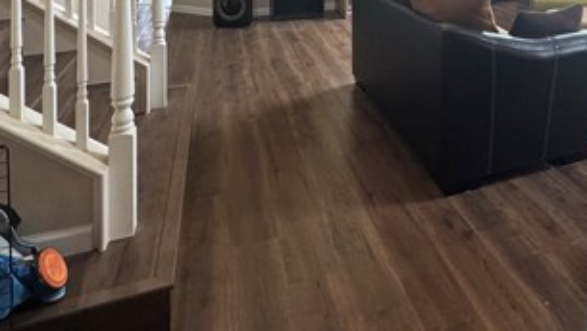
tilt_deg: -0.4
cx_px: 429
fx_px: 498
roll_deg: -0.3
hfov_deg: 58.3
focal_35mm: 32
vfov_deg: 29.8
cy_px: -92
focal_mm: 2.22
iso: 320
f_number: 2.2
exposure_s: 1/60
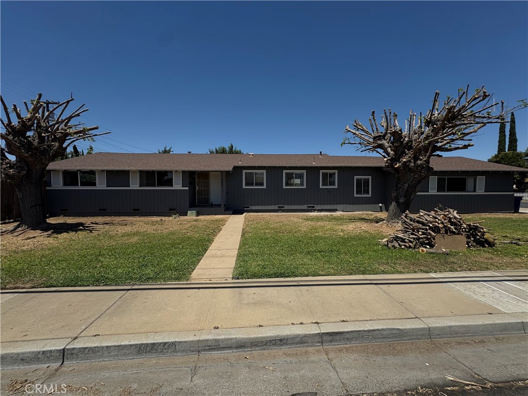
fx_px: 214
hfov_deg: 102.1
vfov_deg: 85.7
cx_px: 264
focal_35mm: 14
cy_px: 198
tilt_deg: -1.9
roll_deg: +0.7
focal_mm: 2.22
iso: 50
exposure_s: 1/3390
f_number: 2.2
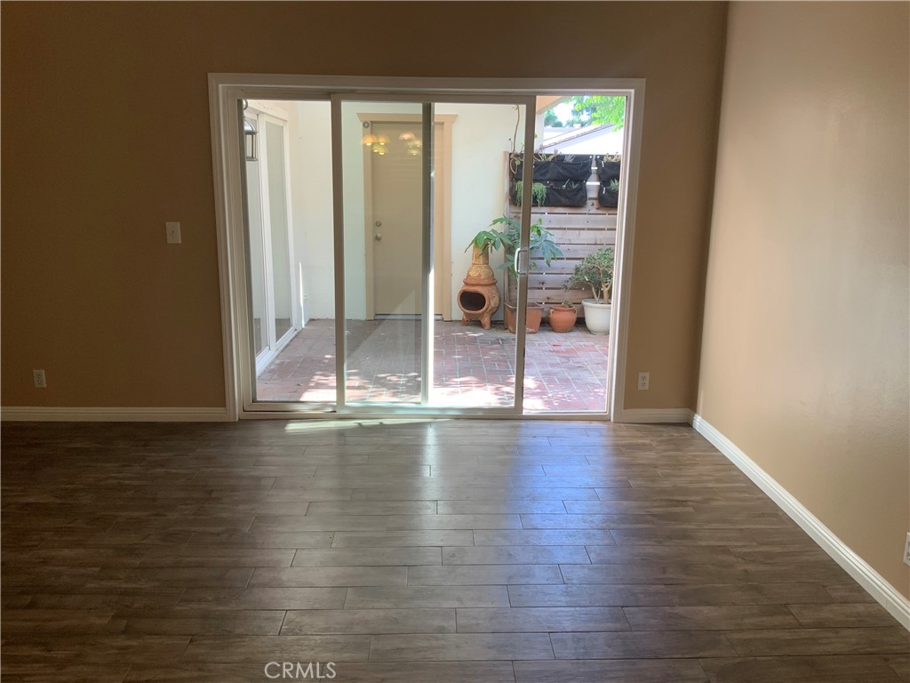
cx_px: 455
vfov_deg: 48.2
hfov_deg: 61.7
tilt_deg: -11.8
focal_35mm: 29
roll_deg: +0.3
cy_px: 342
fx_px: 762
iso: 64
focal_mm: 3
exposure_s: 1/120
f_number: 1.8
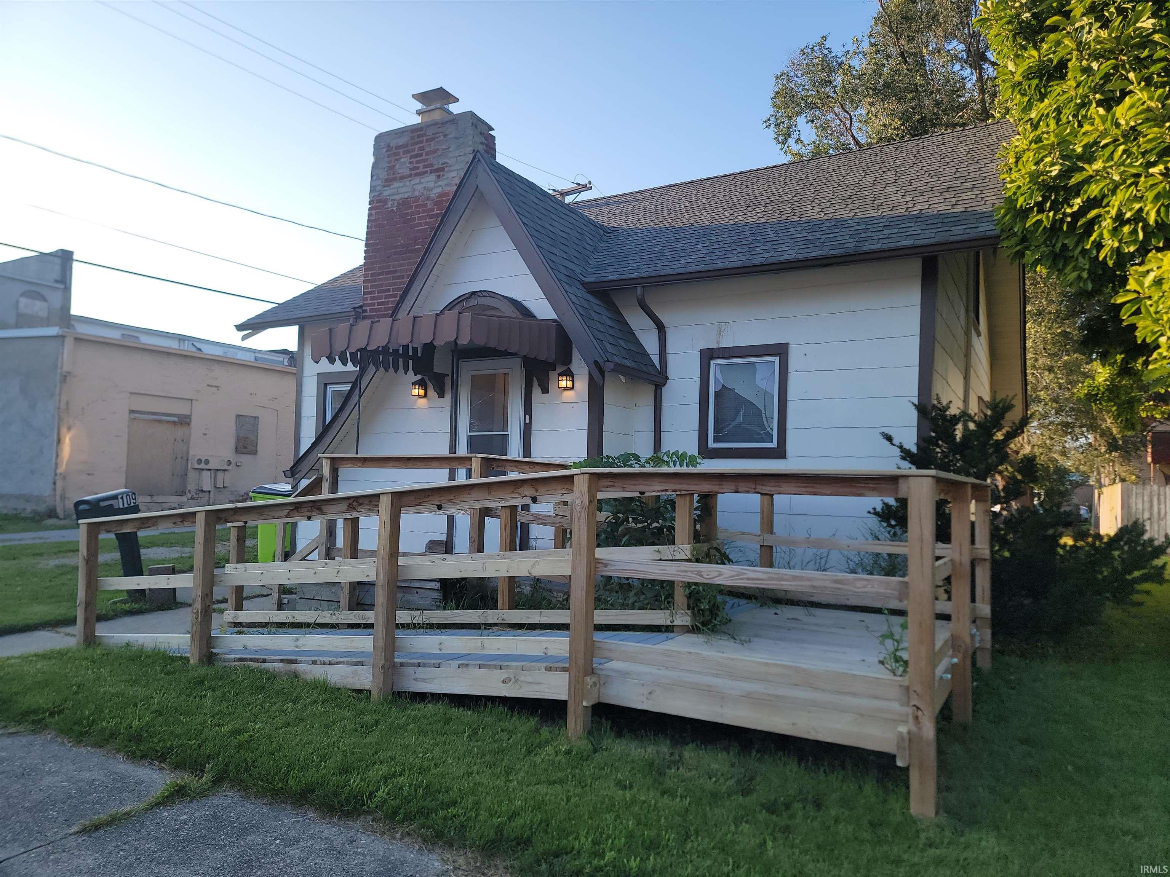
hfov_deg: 71.6
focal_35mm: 24
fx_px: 811
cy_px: 438
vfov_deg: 56.8
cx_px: 585
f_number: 1.8
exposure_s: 1/297
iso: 16
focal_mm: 6.7
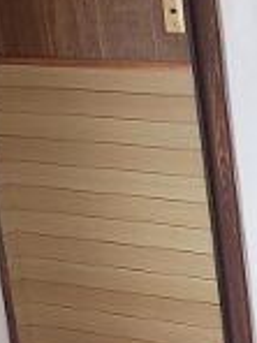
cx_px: 530
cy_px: 413
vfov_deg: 13.6
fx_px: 1396
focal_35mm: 141
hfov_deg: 9.7
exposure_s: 1/50
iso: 125
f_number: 2.4
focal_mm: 4.3
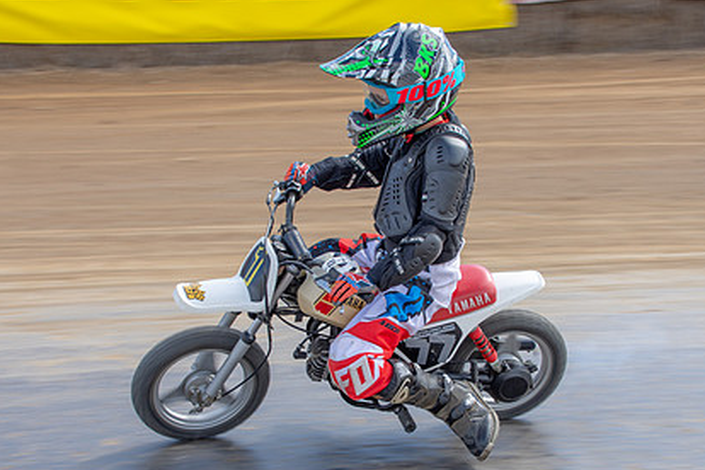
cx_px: 366
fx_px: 1978
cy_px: 289
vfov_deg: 13.5
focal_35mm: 101
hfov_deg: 20.2
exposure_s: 1/160
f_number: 7.1
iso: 100
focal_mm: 48
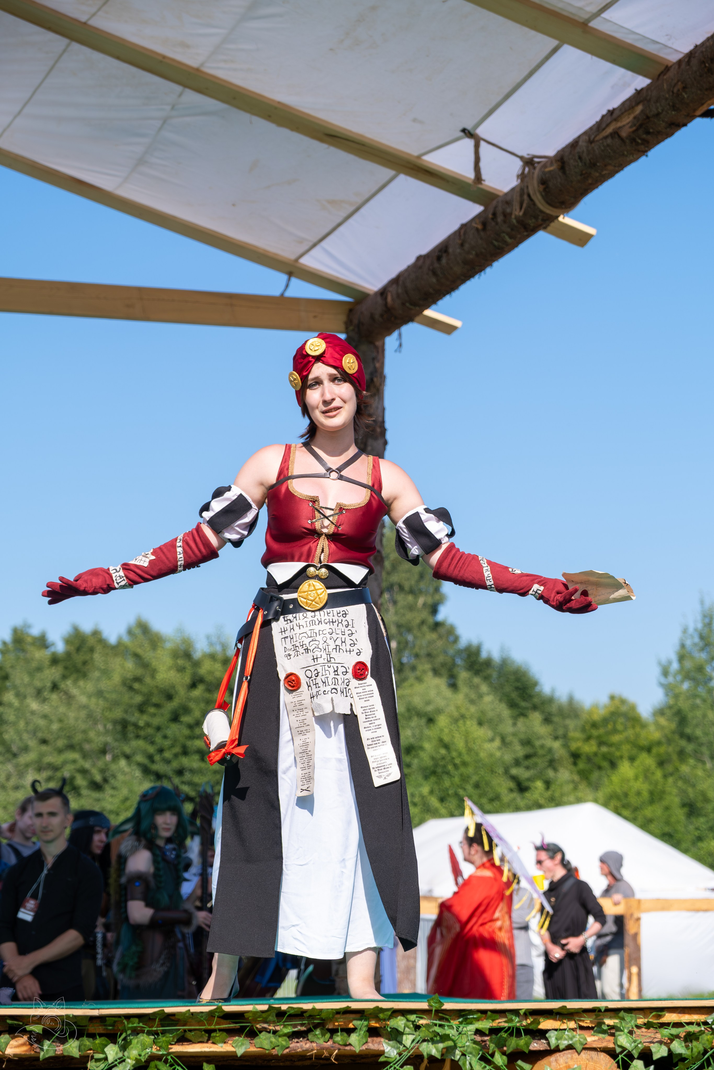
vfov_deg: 24.5
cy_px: 535
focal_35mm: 83
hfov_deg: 16.5
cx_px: 357
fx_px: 2469
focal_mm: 55
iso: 160
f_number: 4
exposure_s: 1/1250
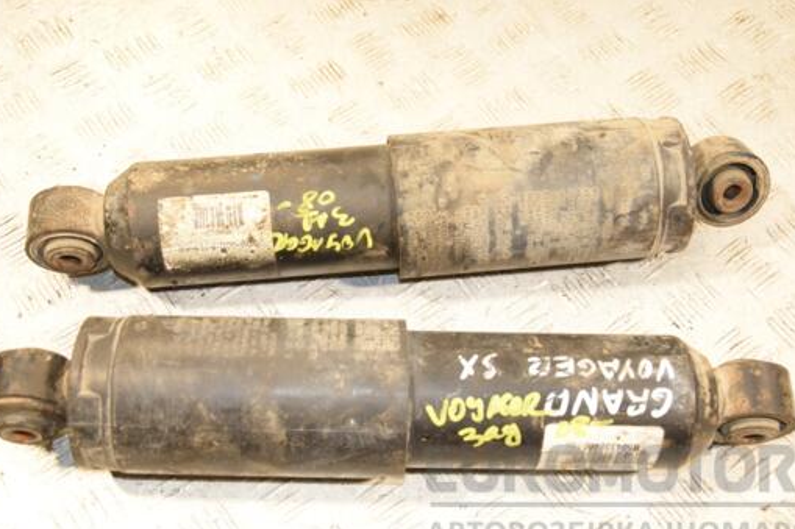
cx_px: 397
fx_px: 1015
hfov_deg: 42.8
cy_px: 261
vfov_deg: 29.2
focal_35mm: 46
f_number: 5
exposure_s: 1/160
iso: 800
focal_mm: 26
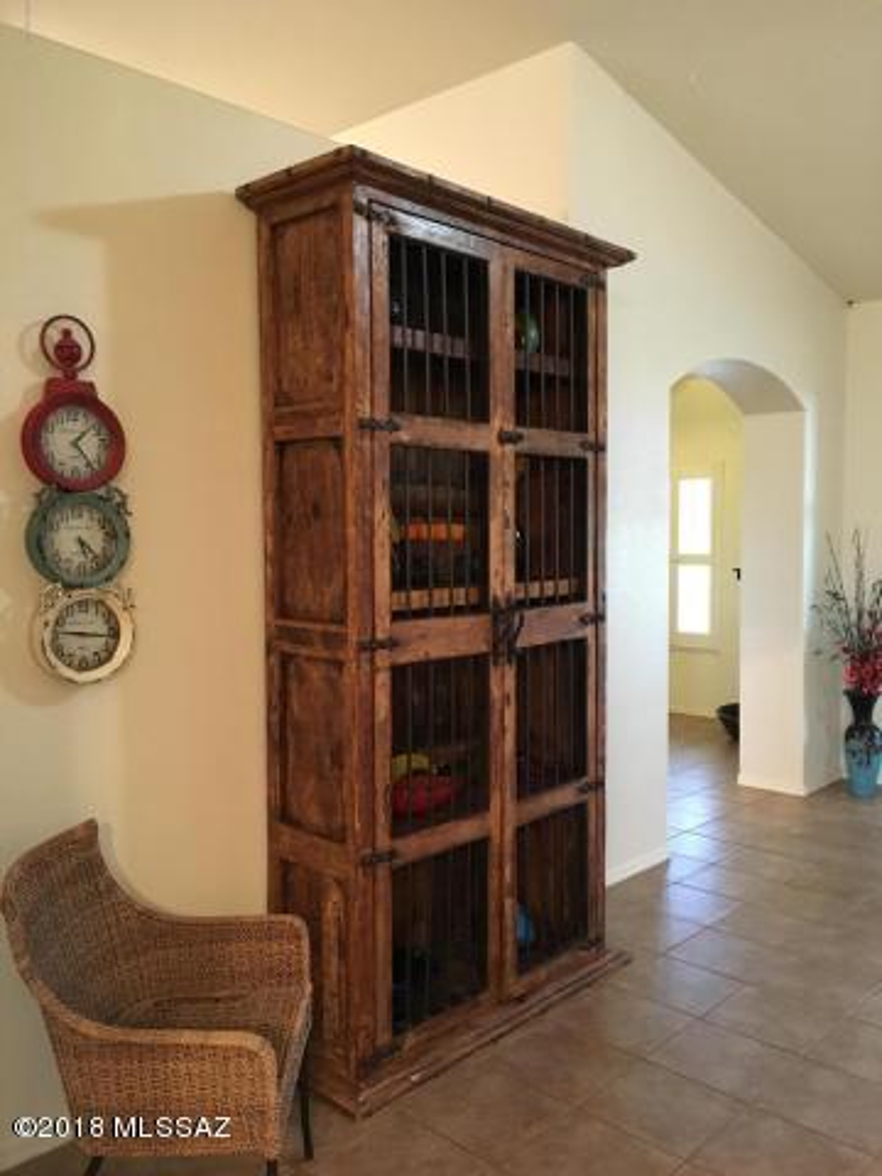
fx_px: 985
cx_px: 441
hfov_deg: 48.2
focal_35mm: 29
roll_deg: +0.9
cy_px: 588
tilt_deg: -3.6
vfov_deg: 61.7
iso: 250
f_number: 2.2
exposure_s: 1/15
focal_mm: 4.15
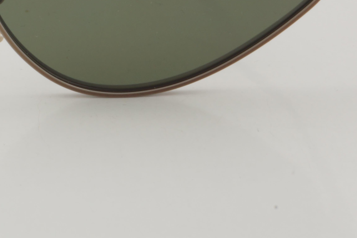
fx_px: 2145
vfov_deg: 6.3
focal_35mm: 216
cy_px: -64
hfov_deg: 9.4
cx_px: -82
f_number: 32
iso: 100
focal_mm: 55
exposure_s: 1/3
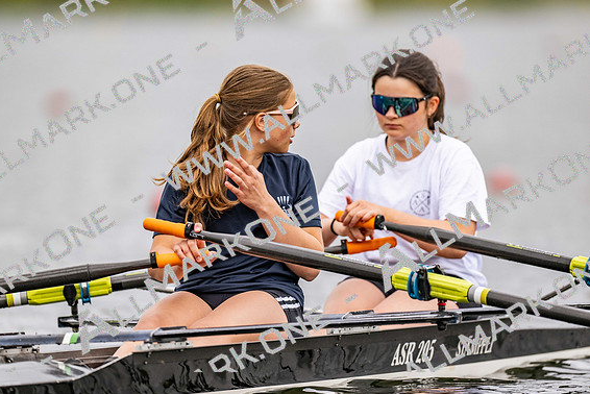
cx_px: 290
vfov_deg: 2.2
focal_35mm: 615
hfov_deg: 3.4
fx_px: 10084
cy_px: 193
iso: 560
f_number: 4
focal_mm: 600
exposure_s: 1/2500
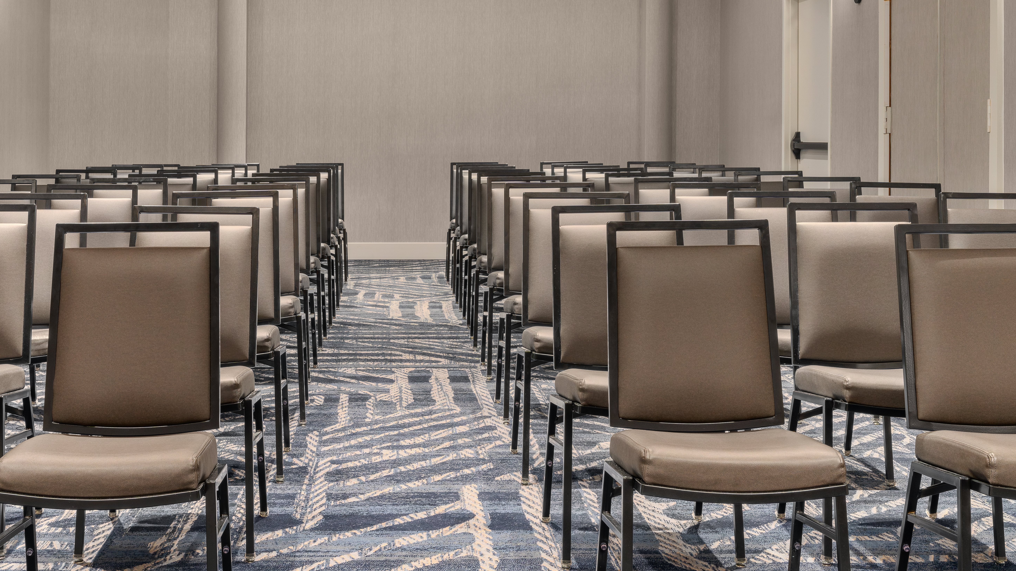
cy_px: 156
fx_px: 1428
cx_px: 431
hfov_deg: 39.1
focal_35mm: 53
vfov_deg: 22.5
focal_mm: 31
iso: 1600
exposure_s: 1/250
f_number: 11
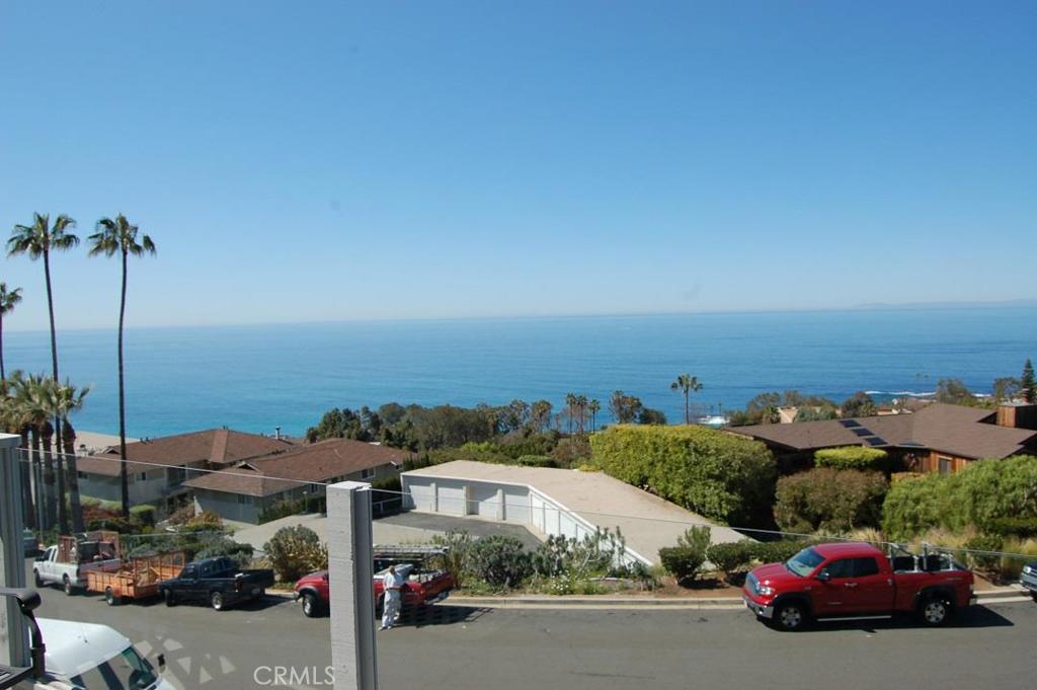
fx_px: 777
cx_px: 518
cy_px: 345
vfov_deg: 47.9
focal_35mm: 27
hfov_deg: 67.4
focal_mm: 18
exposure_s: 1/400
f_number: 10
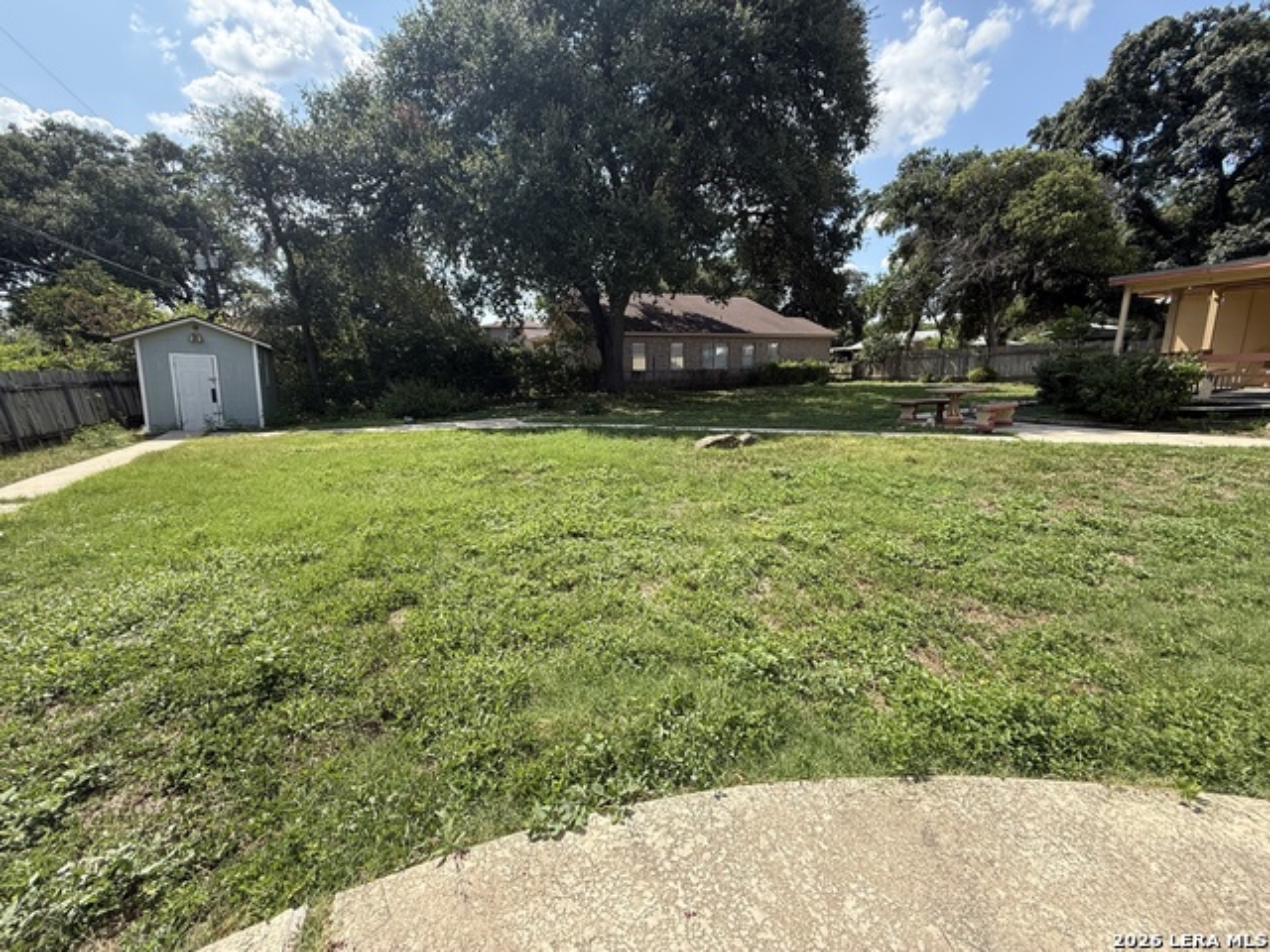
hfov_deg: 102.1
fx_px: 514
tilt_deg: -11.5
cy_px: 476
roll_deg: +0.4
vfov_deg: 85.7
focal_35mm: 14
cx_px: 635
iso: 50
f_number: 2.2
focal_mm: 2.22
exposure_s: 1/914
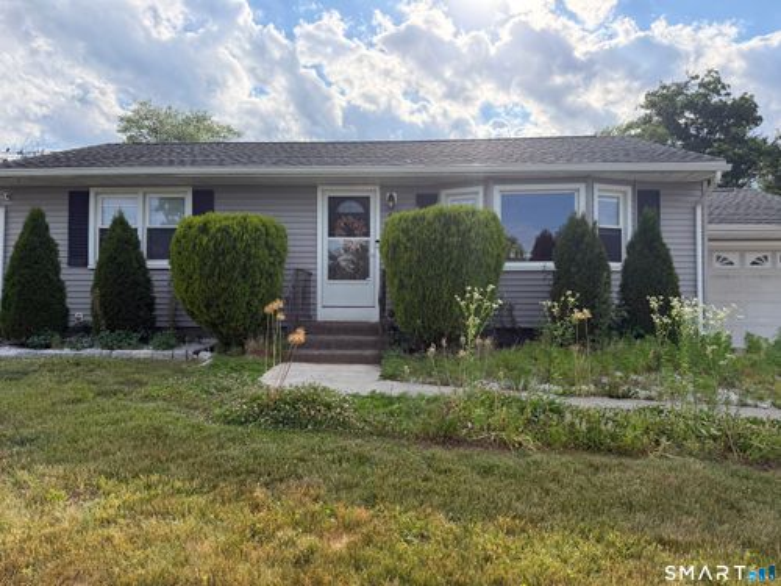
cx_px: 390
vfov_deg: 56.8
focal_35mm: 24
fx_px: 541
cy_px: 293
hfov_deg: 71.6
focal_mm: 6.76
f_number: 1.78
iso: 100
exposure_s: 1/3953
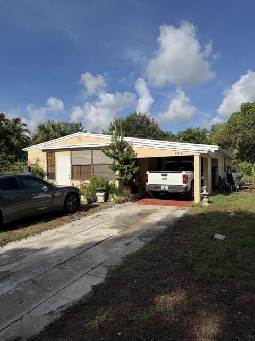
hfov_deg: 56.8
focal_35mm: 24
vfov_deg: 71.6
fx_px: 236
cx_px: 128
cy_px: 170
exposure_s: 1/6711
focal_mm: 6.76
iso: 80
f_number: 1.78
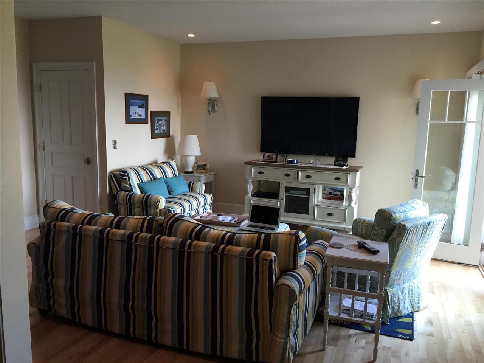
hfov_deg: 61.7
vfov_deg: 48.2
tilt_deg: -9.7
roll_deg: -0.7
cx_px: 242
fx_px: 405
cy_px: 182
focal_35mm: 29
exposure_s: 1/30
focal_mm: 4.15
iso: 50
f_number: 2.2
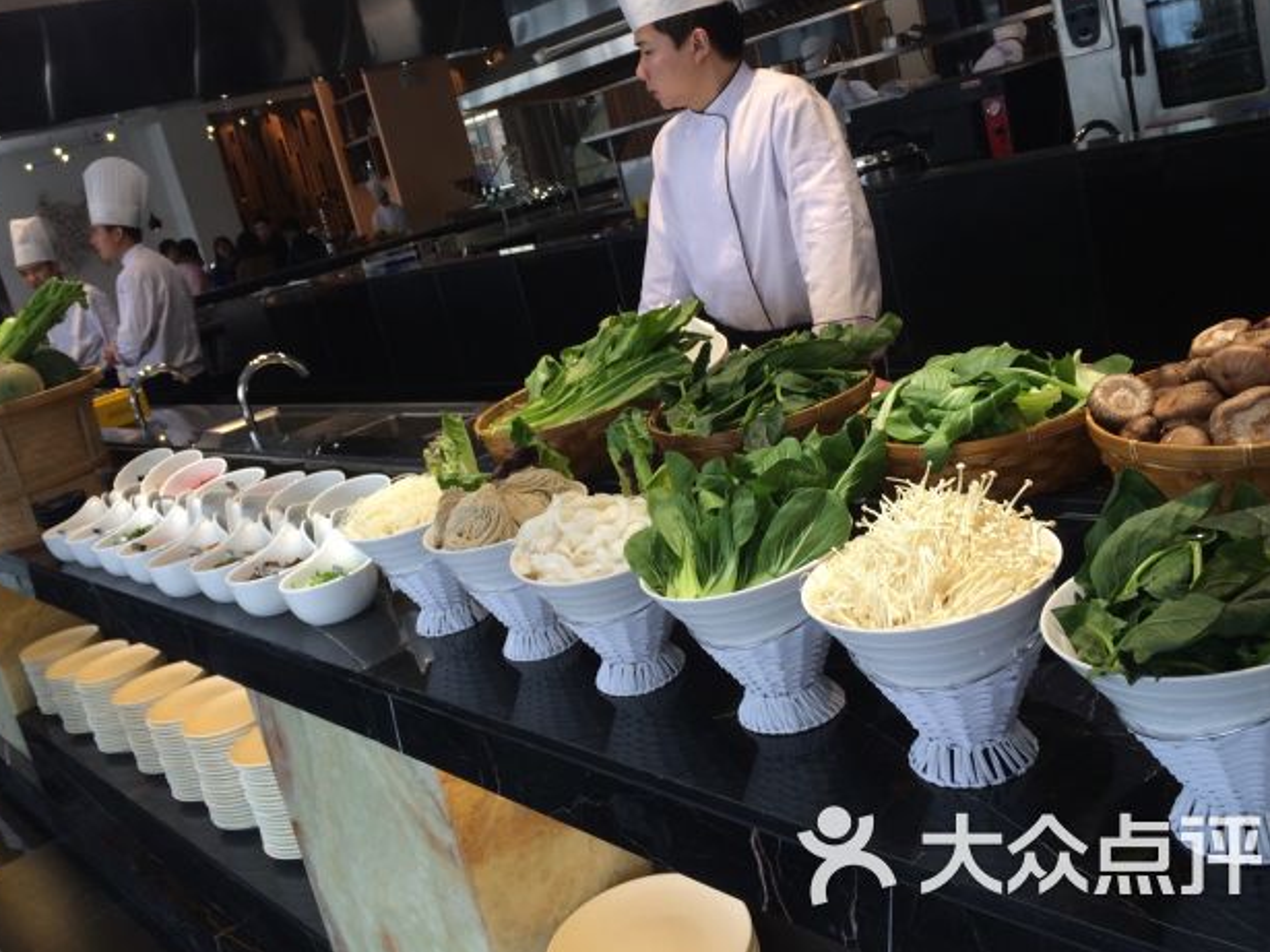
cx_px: 593
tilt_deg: -12.5
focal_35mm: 33
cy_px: 420
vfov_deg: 42.9
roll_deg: +15.6
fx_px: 1210
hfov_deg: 55.3
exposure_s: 1/100
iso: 50
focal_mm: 4.15
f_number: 2.2
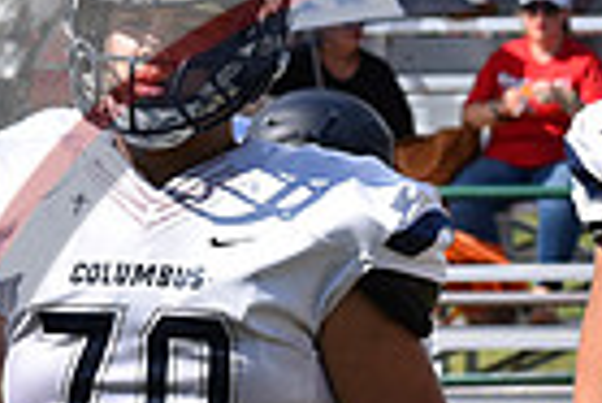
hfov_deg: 4.7
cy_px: 405
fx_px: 7349
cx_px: 507
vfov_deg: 3.1
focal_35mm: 439
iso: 200
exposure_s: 1/800
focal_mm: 70
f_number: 7.1
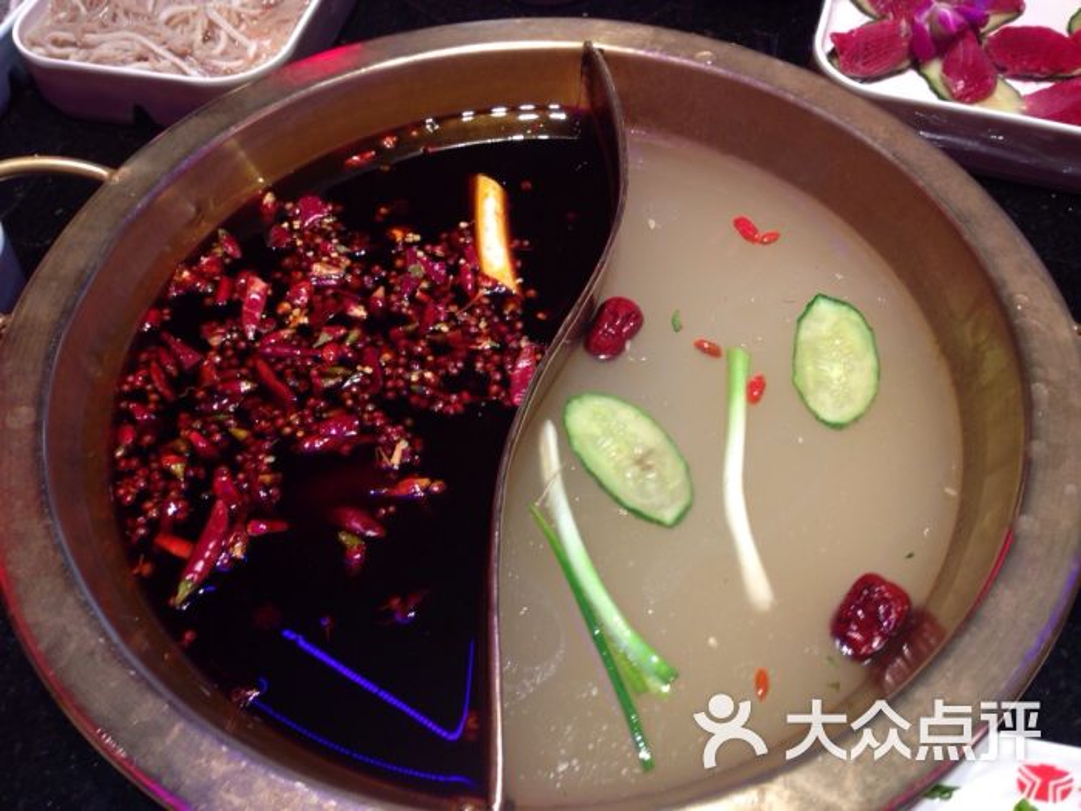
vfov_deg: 42.9
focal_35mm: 33
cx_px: 540
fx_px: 1031
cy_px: 406
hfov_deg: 55.4
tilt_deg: -54.3
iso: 50
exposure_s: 1/30
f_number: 2.4
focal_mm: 4.12
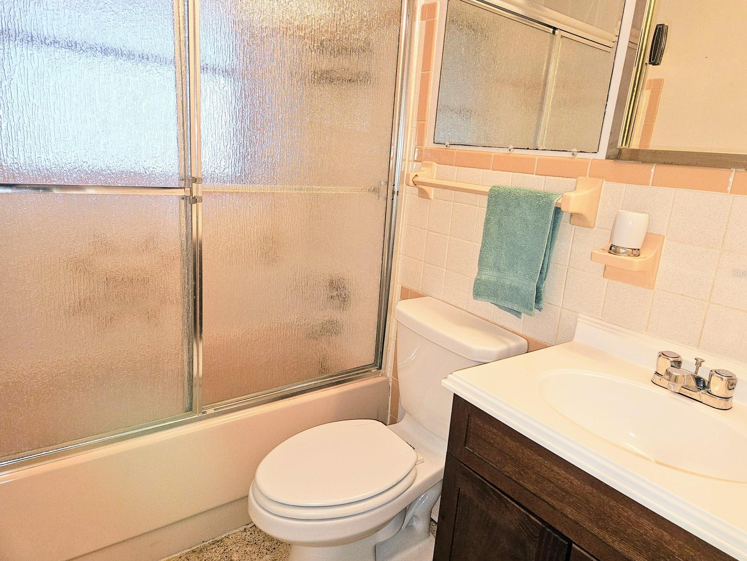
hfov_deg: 71.6
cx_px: 388
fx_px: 518
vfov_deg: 56.8
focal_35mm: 24
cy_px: 273
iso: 125
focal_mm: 5.4
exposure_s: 1/60
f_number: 1.8
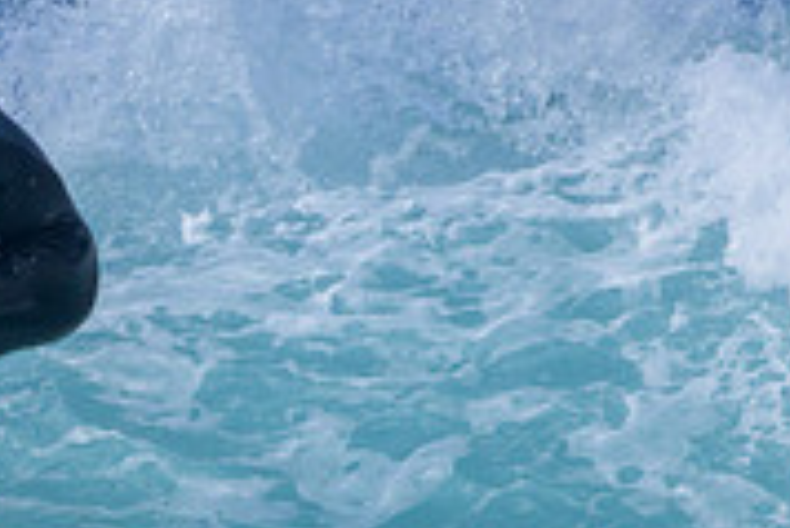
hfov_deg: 0.6
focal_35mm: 3256
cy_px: 535
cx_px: -93
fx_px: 71507
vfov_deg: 0.4
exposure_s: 1/2000
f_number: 11
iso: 1000
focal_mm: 1000
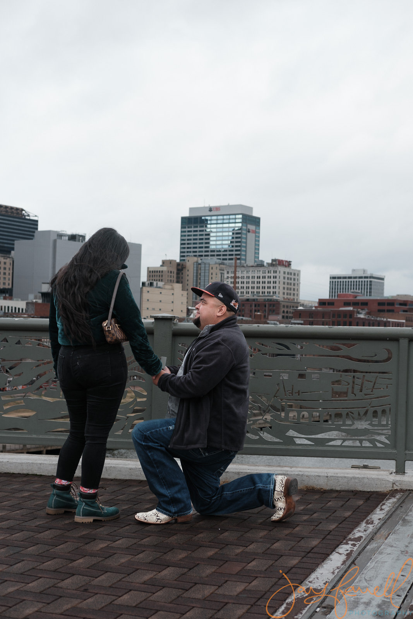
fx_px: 912
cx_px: 206
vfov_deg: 37.5
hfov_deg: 25.5
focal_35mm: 53
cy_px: 310
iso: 200
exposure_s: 1/500
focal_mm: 35
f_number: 4
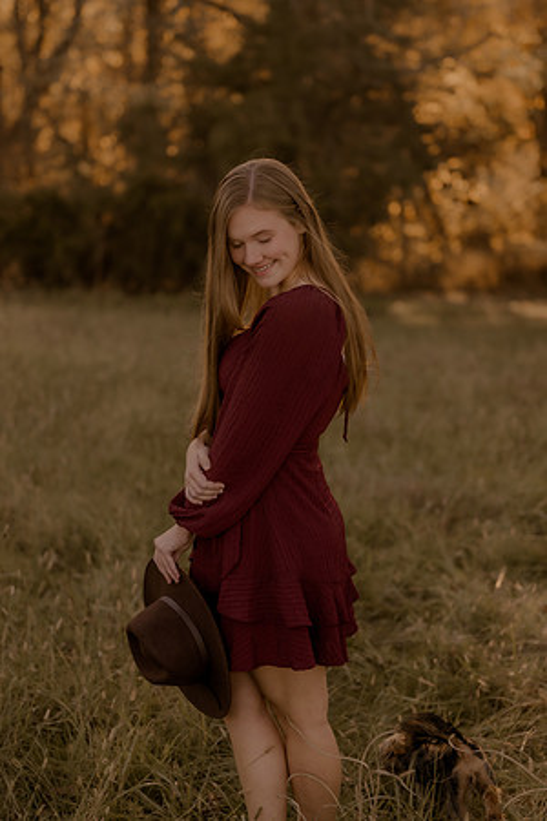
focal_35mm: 75
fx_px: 1709
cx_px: 274
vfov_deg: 27.0
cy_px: 410
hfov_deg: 18.2
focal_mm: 50
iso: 250
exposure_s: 1/800
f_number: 1.8
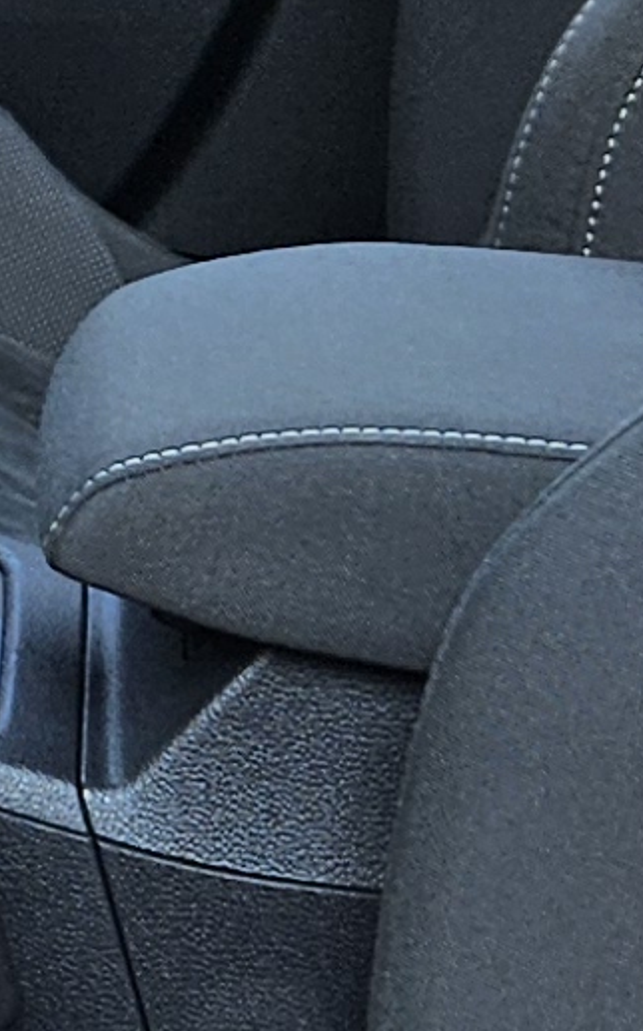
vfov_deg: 11.1
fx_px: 5305
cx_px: -961
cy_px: 258
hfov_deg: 6.6
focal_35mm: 189
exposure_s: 1/267
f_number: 1.8
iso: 25
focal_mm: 5.4
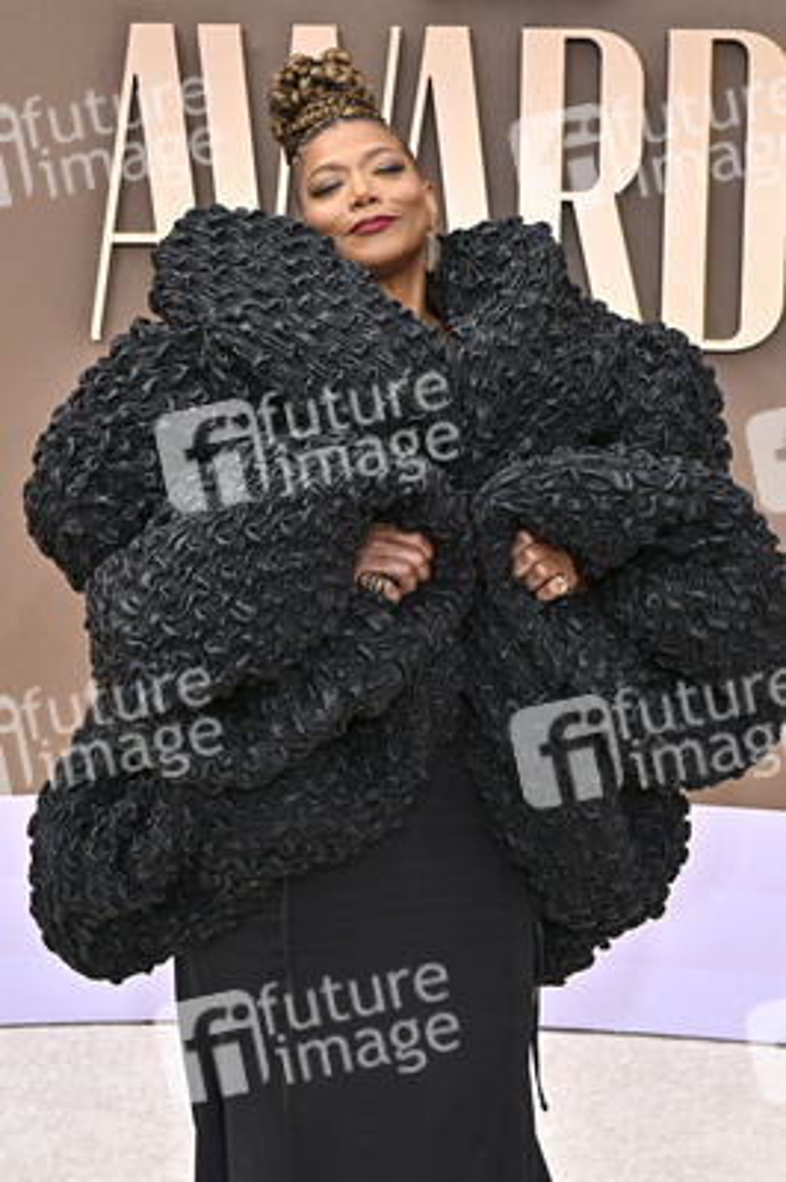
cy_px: 591
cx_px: 393
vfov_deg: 25.7
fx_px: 2592
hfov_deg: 17.2
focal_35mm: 79
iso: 400
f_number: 10
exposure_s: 1/320
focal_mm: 79
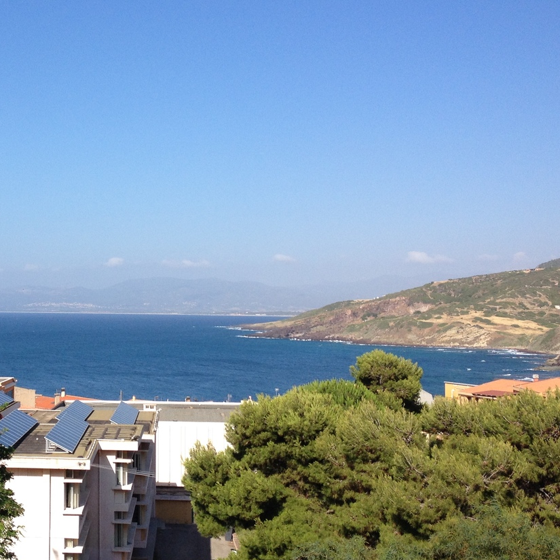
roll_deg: -0.2
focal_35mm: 60
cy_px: 266
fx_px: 1098
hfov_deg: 28.0
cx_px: 103
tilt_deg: -0.5
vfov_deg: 28.6
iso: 50
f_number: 2.4
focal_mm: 4.28
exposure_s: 1/1672
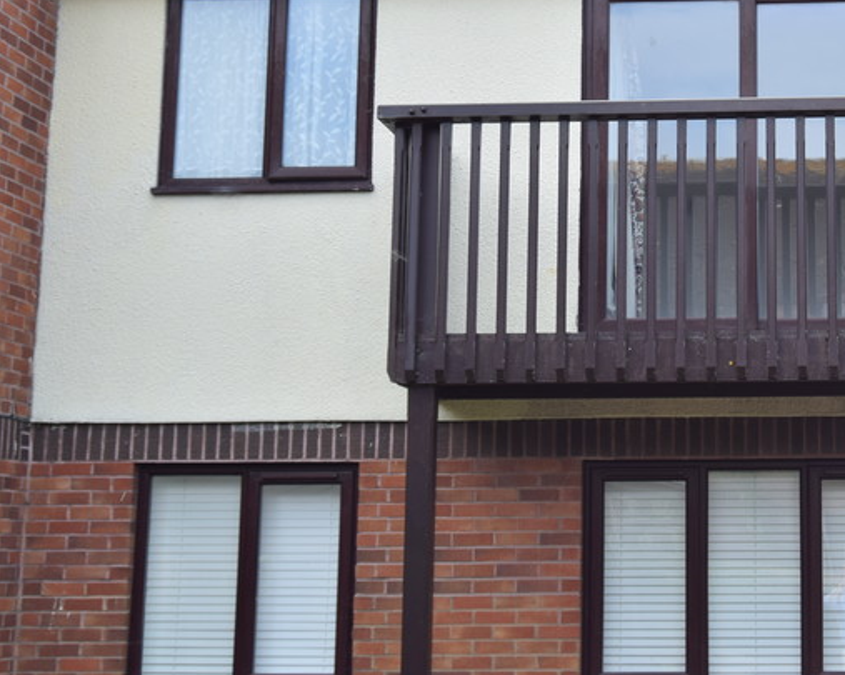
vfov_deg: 20.5
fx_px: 1850
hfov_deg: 25.0
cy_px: 152
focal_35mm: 74
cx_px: 757
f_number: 6.3
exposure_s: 1/160
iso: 100
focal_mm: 26
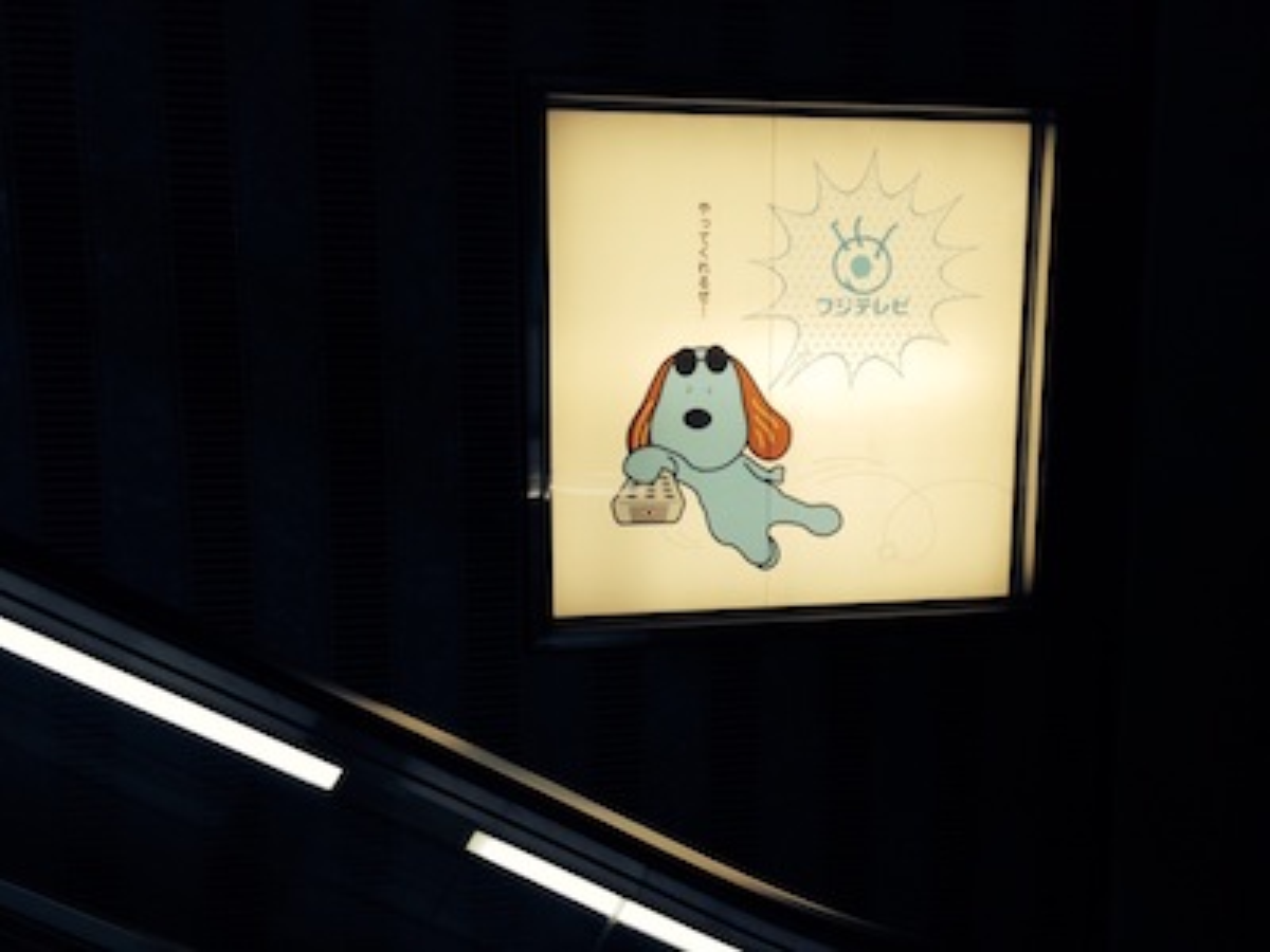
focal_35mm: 30
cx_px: 635
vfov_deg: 46.8
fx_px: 1101
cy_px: 476
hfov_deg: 60.0
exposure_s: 1/100
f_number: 2.2
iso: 64
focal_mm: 4.12
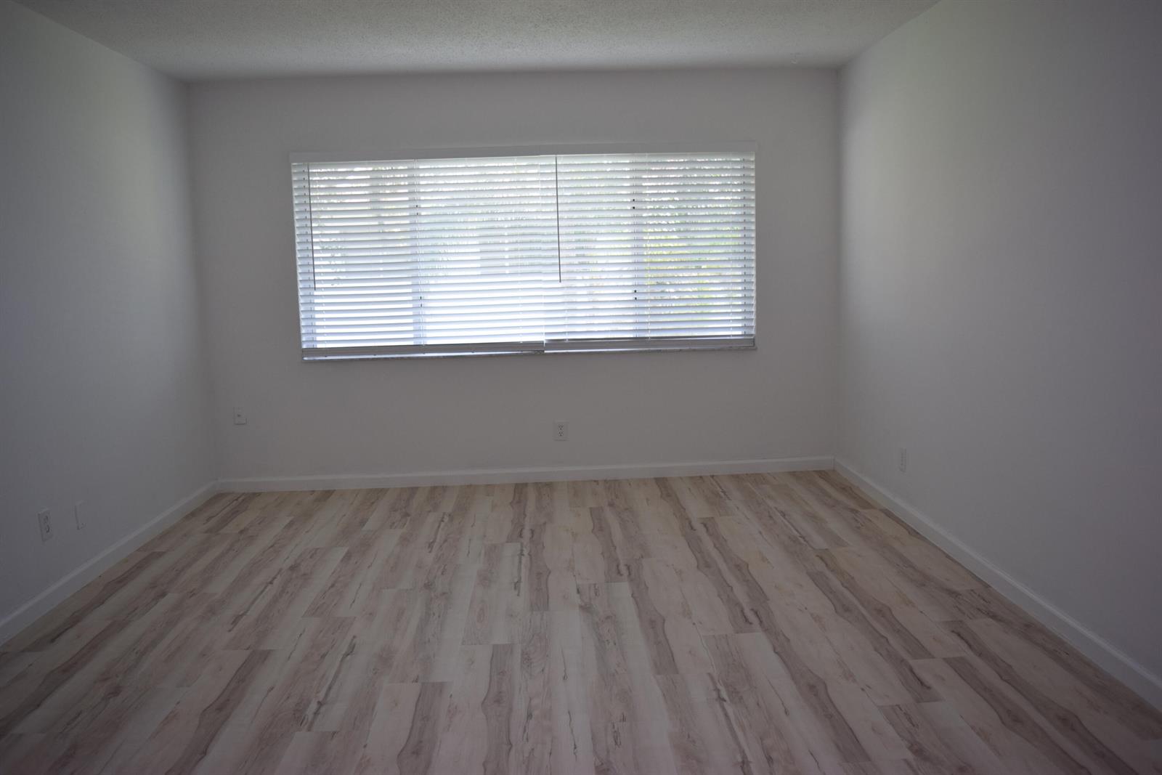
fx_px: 872
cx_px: 581
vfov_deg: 47.9
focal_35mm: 27
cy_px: 388
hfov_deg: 67.4
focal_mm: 18
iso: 400
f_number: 4
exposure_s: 1/60
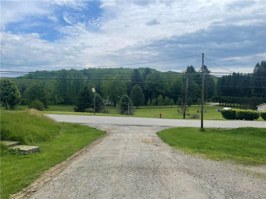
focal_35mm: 25
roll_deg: +0.3
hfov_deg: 69.4
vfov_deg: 54.9
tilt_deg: -8.3
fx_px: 192
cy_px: 100
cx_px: 133
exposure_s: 1/6993
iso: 32
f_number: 1.6
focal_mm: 5.1
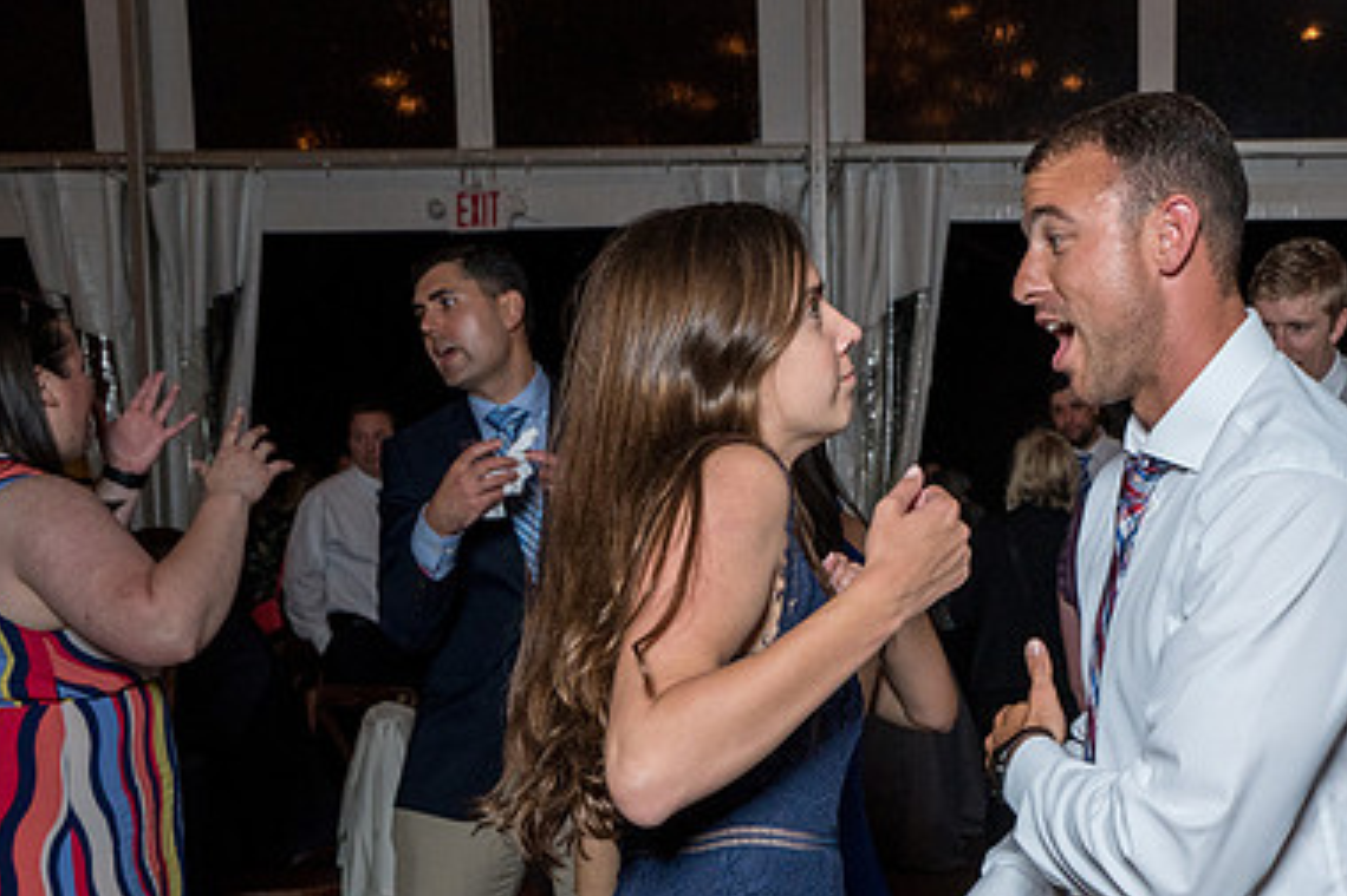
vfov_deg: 26.1
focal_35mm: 51
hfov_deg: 37.8
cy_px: 687
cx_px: 1031
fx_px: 1907
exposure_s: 1/200
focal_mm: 28
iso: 2000
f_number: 5.6
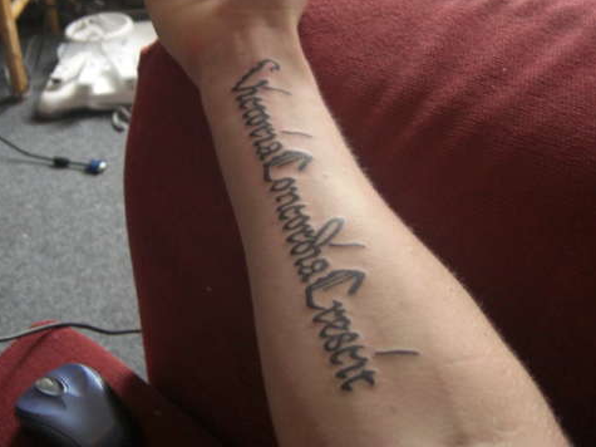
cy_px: 167
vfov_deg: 30.1
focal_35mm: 48
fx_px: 826
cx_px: 227
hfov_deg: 39.4
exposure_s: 1/40
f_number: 2.8
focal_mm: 7.9
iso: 400
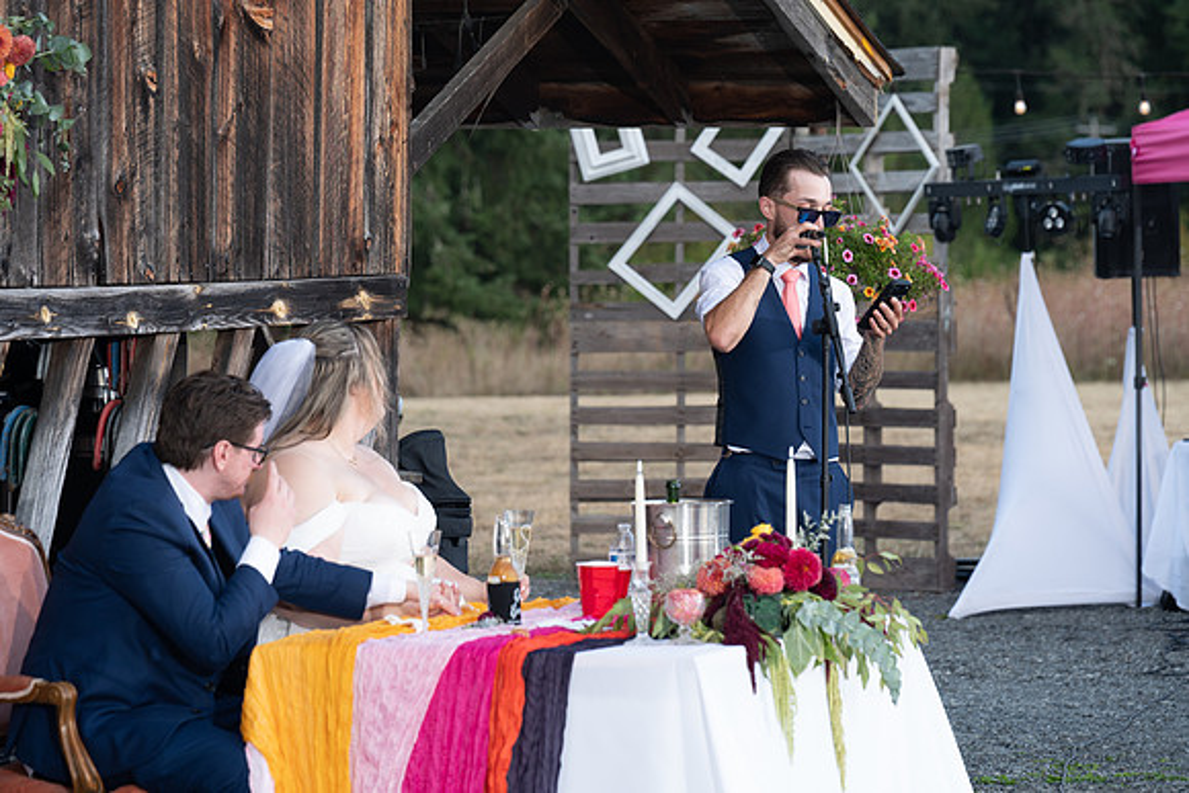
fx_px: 4955
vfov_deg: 9.2
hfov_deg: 13.7
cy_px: 396
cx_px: 594
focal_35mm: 150
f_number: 5.6
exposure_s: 1/125
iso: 320
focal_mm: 150
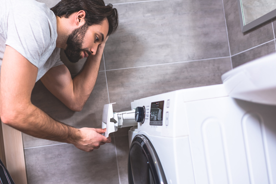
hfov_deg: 44.1
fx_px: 337
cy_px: 101
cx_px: 104
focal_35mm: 44
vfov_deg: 30.5
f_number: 2.2
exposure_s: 1/200
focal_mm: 35
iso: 100
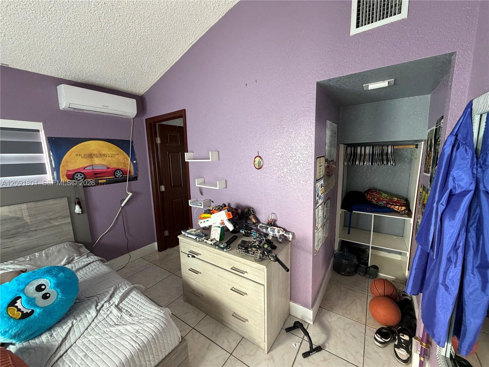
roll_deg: +0.7
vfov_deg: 85.7
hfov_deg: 102.1
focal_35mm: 14
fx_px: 198
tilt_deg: -7.1
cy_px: 184
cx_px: 244
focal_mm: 2.22
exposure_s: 1/108
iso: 320
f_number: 2.2
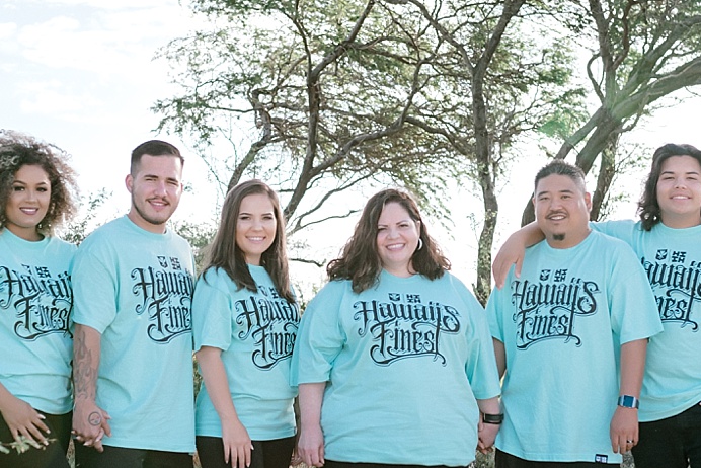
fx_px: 1773
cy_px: 244
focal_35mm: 91
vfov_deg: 15.0
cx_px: 296
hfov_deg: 22.3
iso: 200
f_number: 2.8
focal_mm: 35
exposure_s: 1/2000
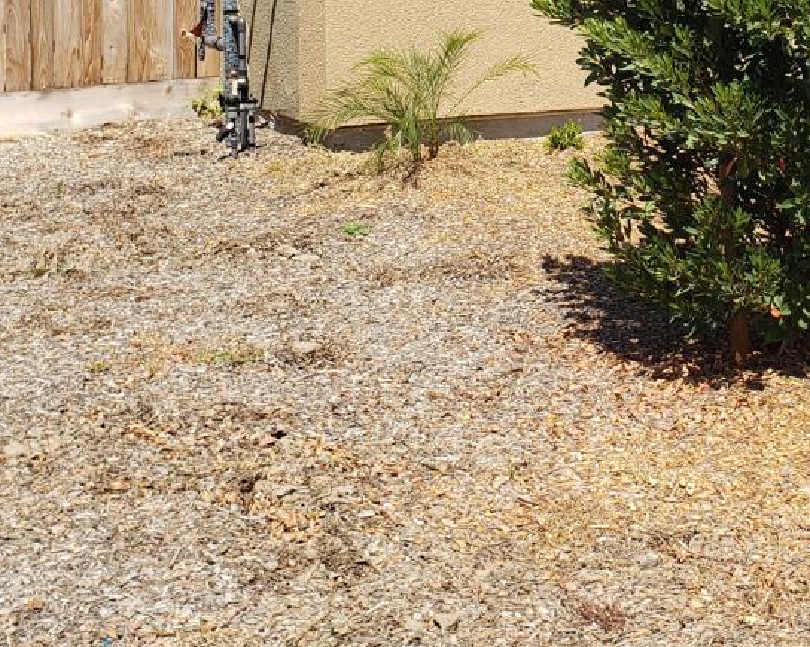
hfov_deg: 26.7
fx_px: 1678
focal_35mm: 70
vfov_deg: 20.9
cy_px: -51
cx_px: 619
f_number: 2.4
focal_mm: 4.3
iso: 50
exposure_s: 1/1284
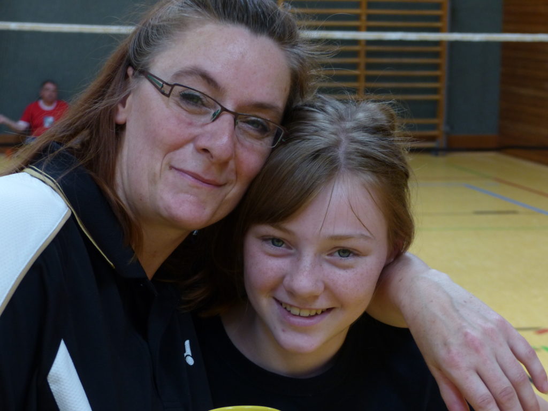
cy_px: 206
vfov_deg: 16.2
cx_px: 274
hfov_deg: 21.5
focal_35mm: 91
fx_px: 1441
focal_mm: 16.4
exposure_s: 1/160
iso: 200
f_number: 2.8
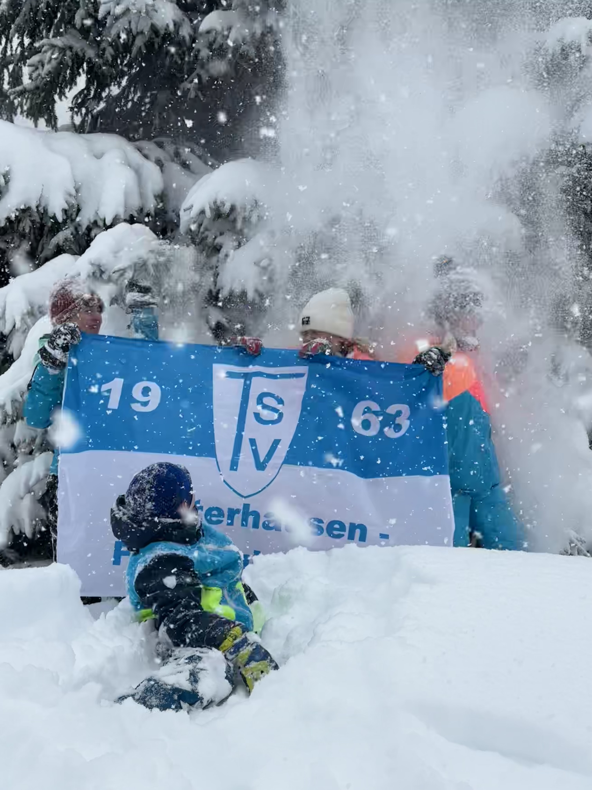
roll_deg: +1.3
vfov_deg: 39.7
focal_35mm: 48
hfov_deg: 30.3
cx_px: 296
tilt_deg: +7.7
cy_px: 395
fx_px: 1095
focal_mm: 6.86
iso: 64
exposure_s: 1/3155
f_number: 1.78
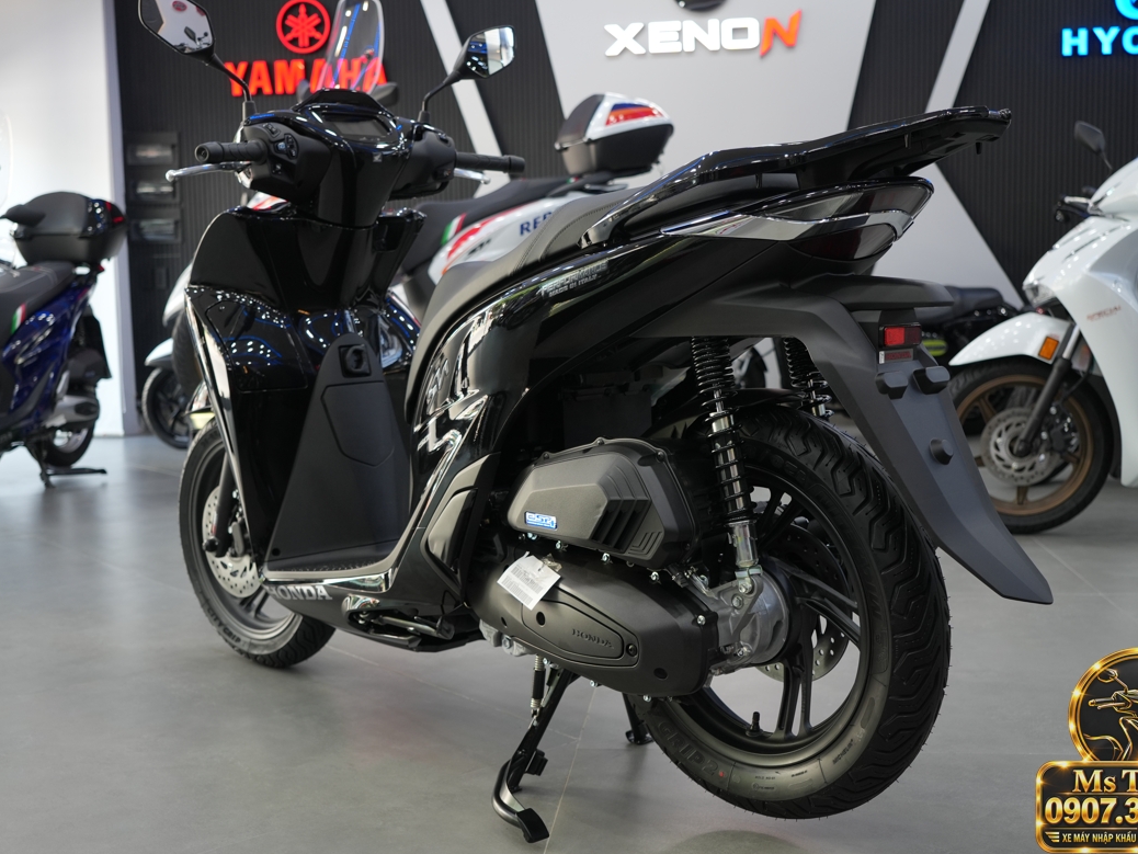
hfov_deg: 46.1
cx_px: 604
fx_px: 1337
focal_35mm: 41
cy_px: 425
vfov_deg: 35.4
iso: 200
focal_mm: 24.4
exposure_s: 1/60
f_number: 2.8
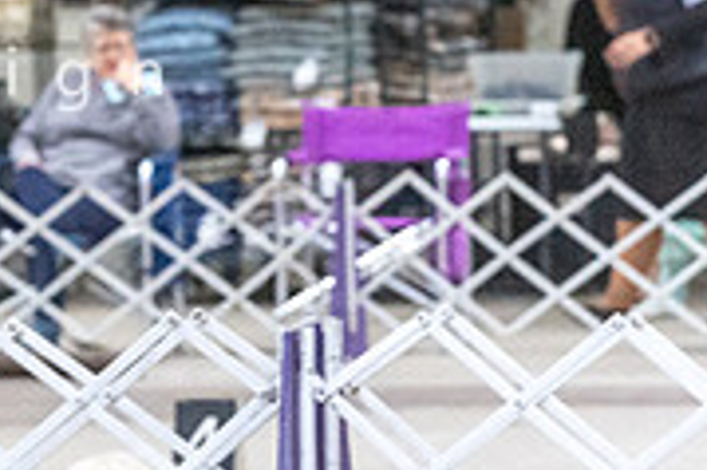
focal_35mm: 383
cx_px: -328
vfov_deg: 3.6
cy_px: 196
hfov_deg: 5.3
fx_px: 7515
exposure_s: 1/320
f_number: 4.5
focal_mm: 118
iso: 6400
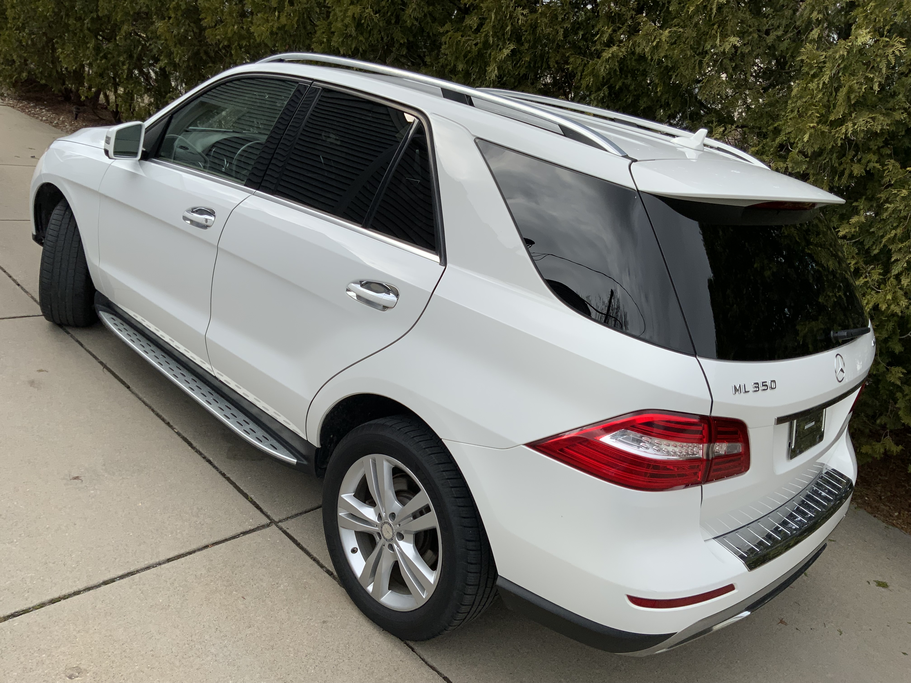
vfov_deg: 48.2
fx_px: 763
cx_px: 456
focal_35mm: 29
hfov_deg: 61.7
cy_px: 342
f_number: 1.8
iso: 16
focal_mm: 3
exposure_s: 1/1311
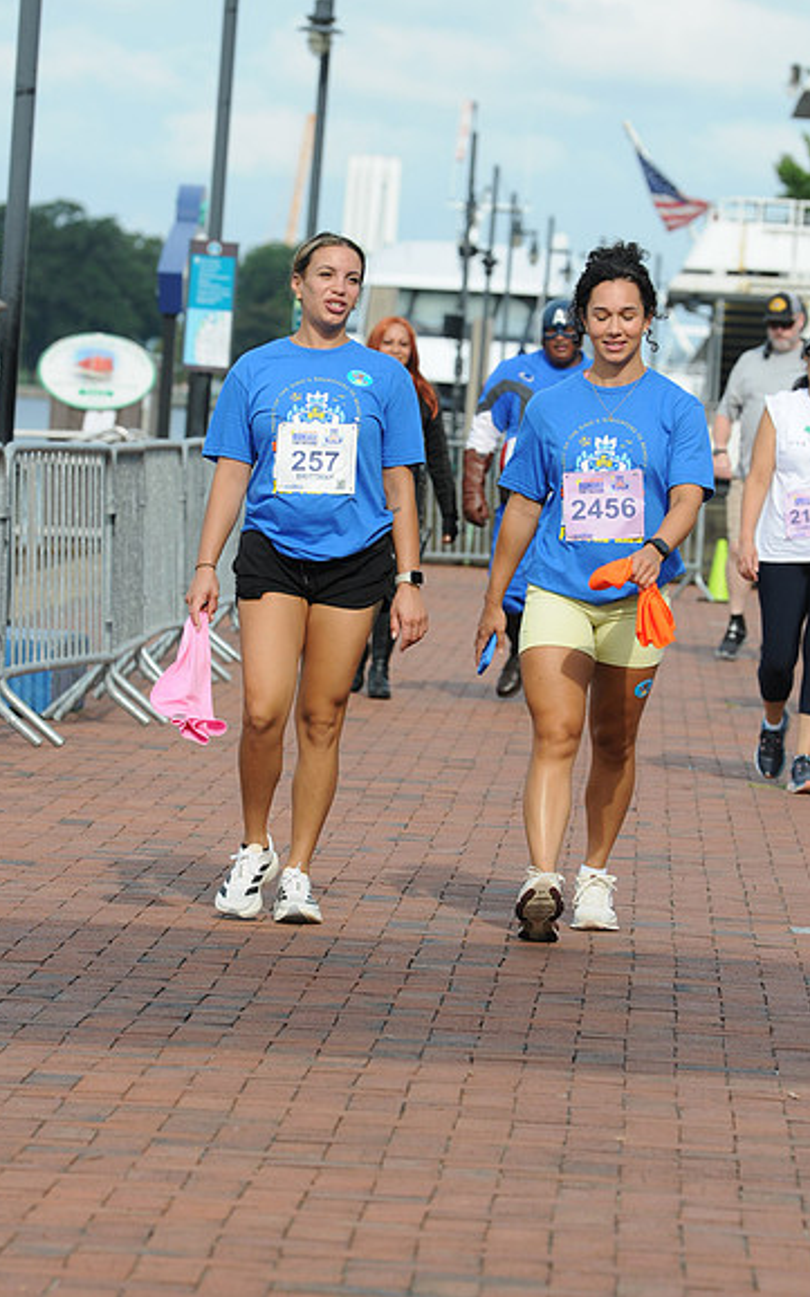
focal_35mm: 192
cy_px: 648
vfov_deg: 10.9
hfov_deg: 6.8
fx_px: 6768
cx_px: 385
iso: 320
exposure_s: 1/1250
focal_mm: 125
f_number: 5.6
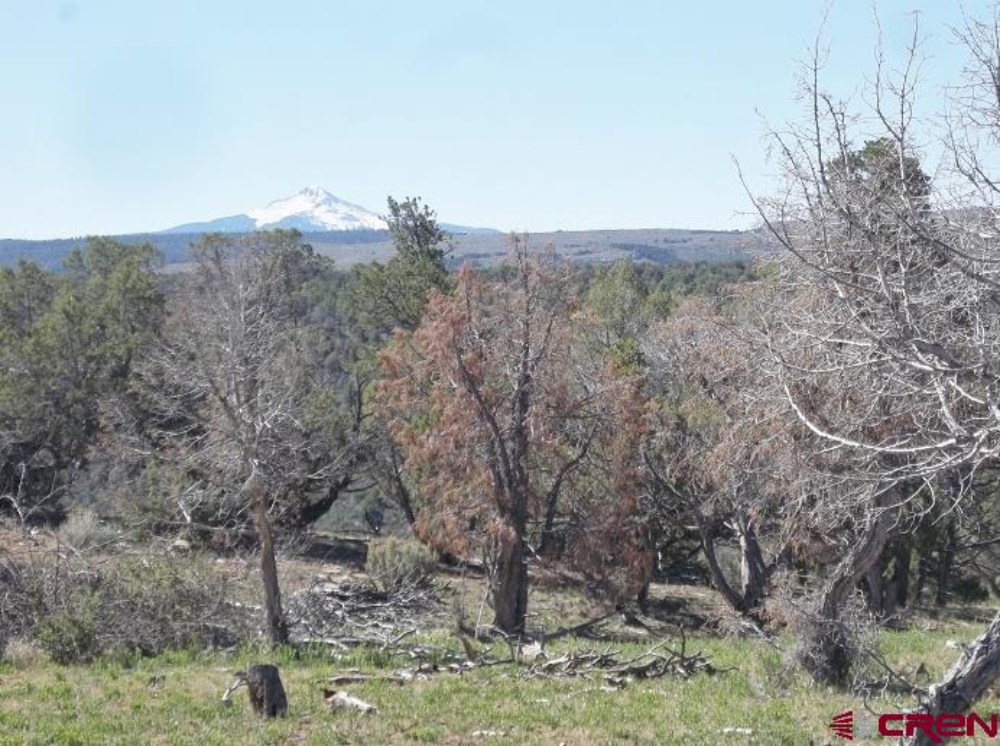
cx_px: 500
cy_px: 373
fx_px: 3113
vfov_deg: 13.7
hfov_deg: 18.2
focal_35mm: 108
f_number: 5
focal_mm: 19.6
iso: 80
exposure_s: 1/500
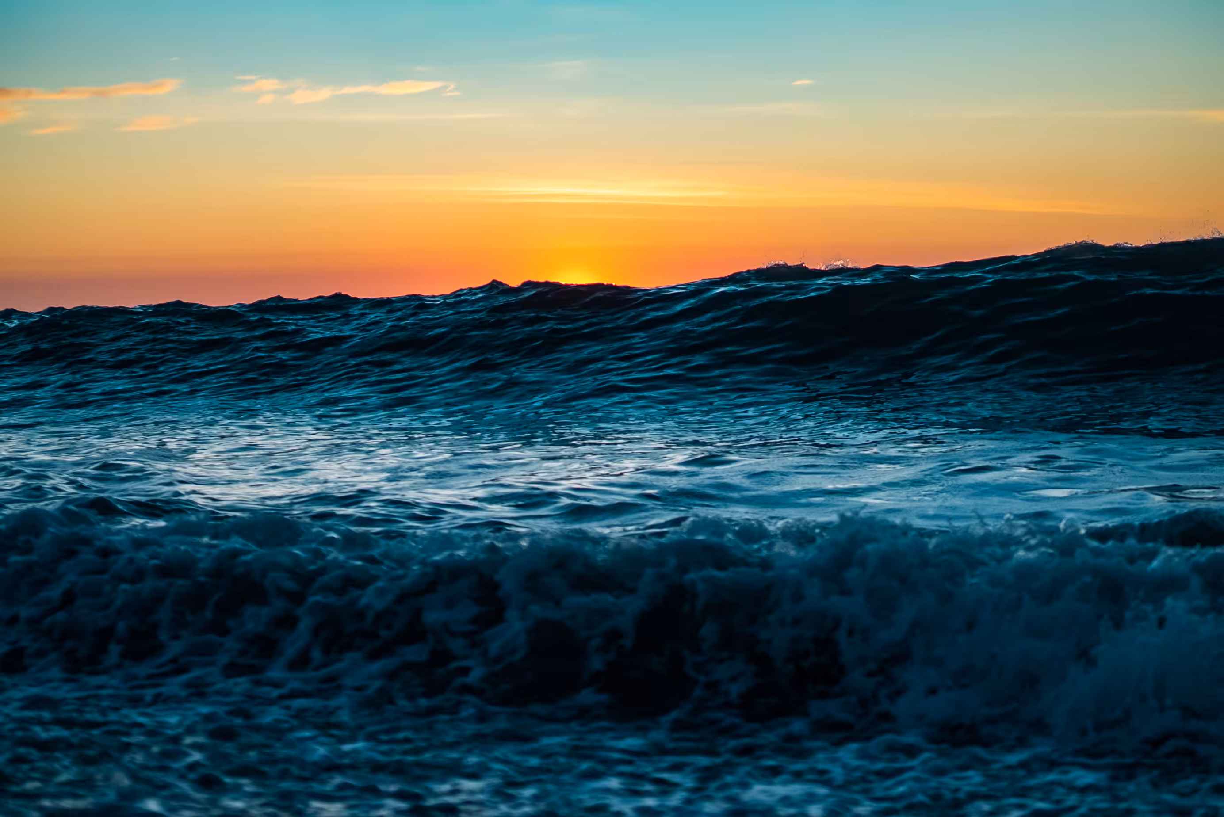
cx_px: 612
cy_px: 408
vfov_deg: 16.7
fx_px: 2789
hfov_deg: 24.8
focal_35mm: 82
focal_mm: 55
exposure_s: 1/8000
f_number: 1.8
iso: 3200
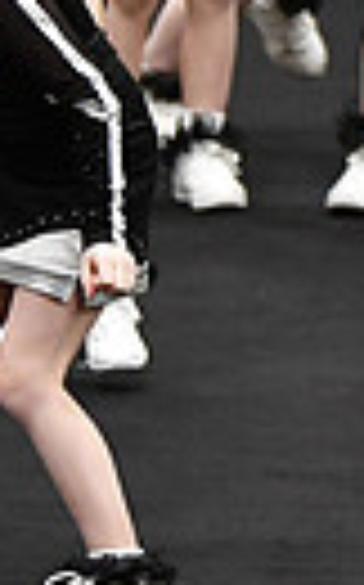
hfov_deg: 1.7
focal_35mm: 752
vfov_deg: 2.8
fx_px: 11962
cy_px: -110
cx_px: 1101
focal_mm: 110
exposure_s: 1/800
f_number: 2.8
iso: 5000
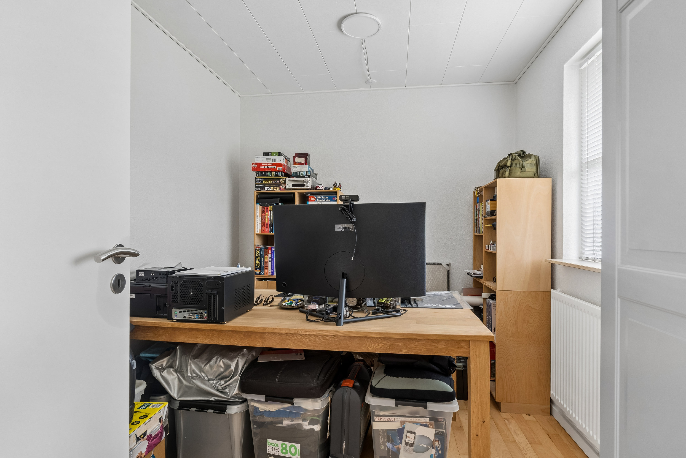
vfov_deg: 63.2
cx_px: 343
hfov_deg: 85.4
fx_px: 372
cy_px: 229
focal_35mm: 20
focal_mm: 13
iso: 200
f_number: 8
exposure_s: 1/2.5
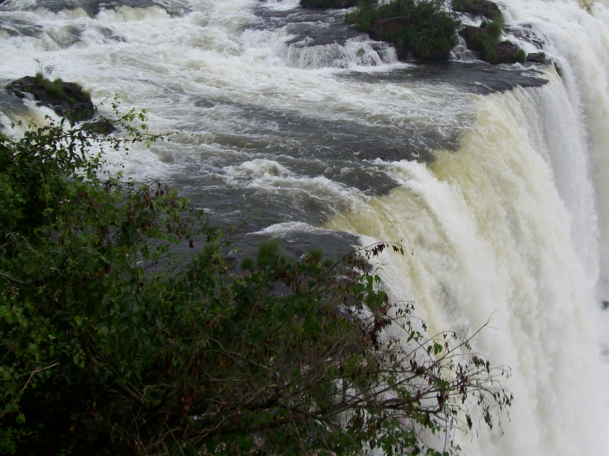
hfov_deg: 34.8
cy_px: 165
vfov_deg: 26.4
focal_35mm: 55
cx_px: 369
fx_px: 967
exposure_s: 1/557
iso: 80
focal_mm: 6
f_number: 2.7
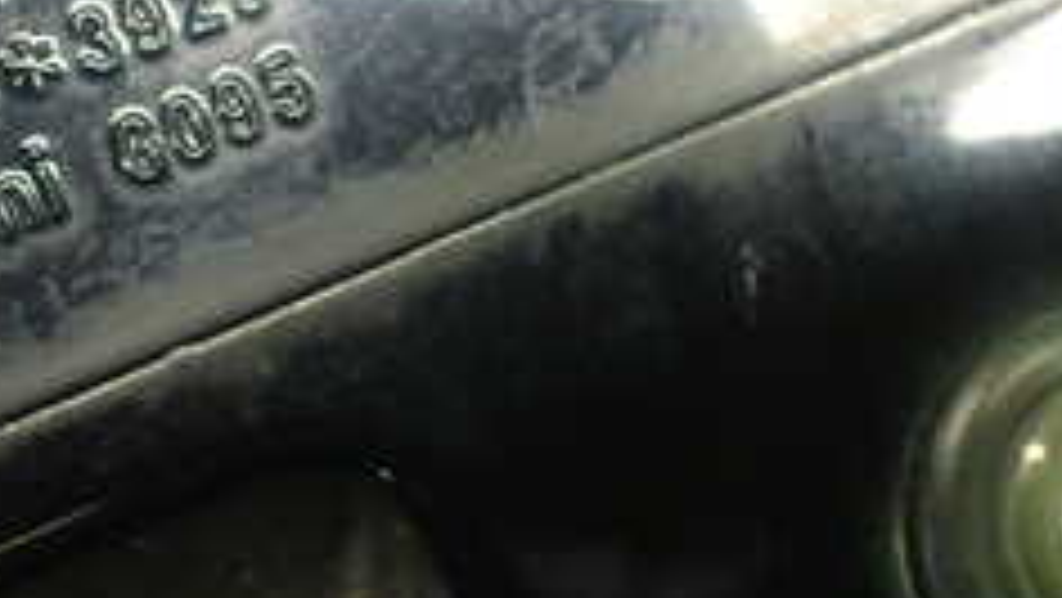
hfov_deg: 25.5
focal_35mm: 83
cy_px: 198
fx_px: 2338
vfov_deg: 14.6
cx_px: 378
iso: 800
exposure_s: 1/60
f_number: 2.3
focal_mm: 5.4
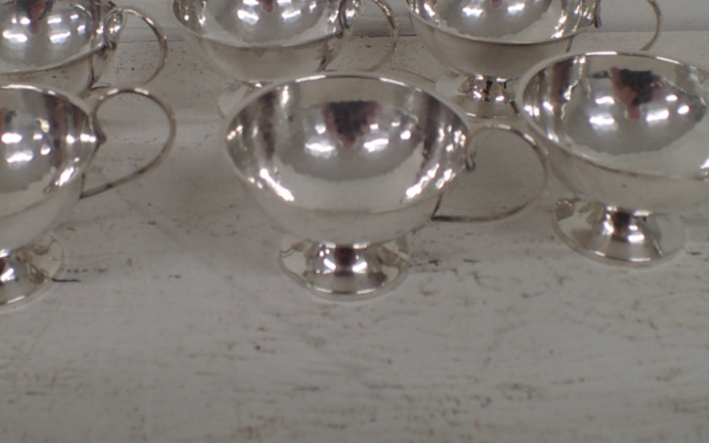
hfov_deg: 41.6
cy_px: 120
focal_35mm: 48
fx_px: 927
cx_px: 281
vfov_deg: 26.6
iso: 160
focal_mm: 5.5
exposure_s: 1/125
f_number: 2.3
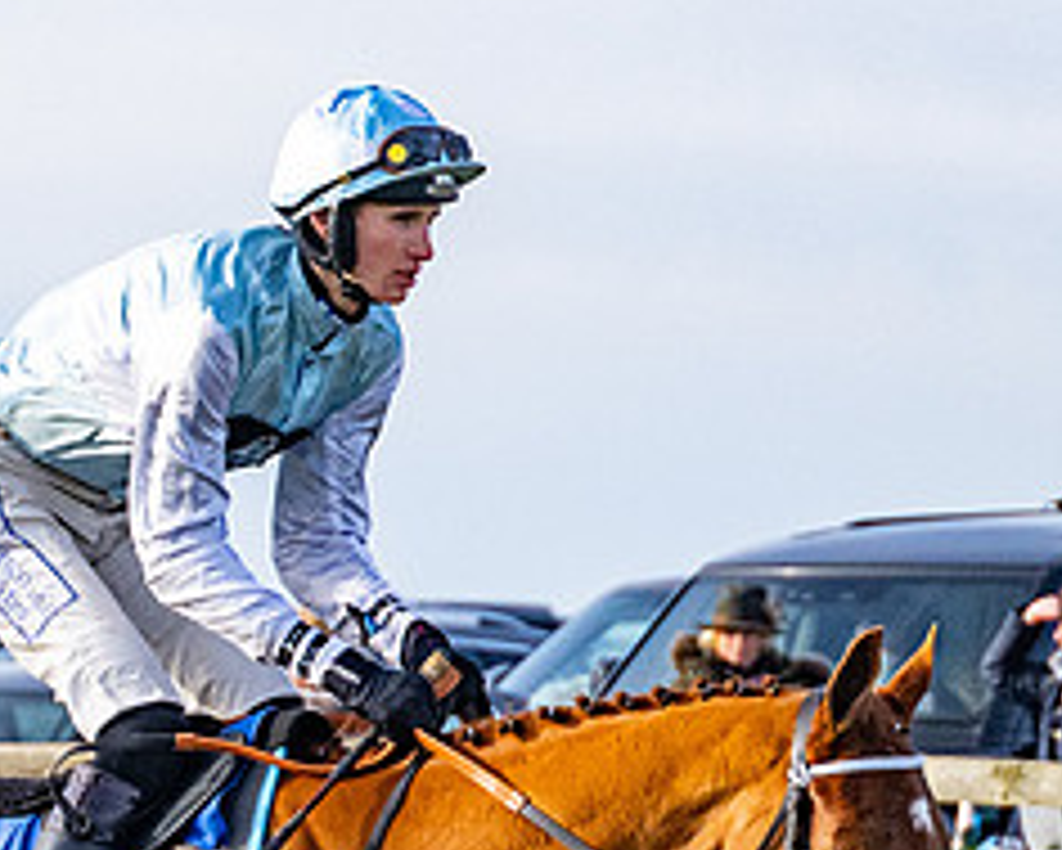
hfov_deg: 4.4
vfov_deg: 3.5
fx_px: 13741
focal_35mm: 437
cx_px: 219
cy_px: 940
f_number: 4
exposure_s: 1/6400
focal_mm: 98
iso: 800
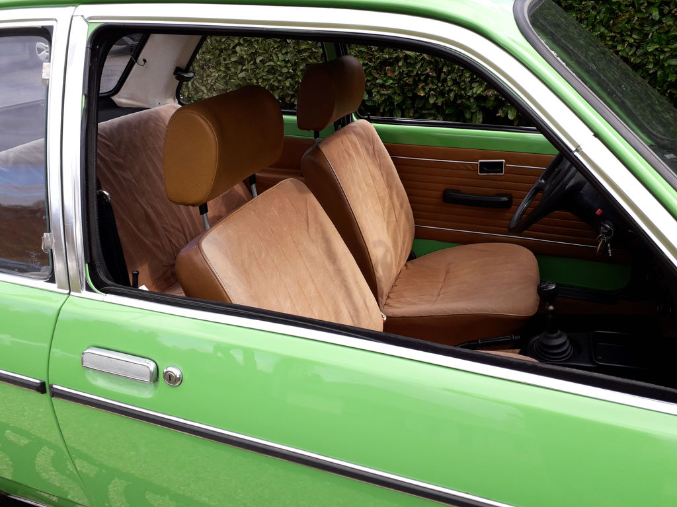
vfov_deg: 51.4
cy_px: 254
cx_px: 338
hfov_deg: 65.3
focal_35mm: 27
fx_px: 528
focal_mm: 3.6
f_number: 1.9
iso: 40
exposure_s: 1/384
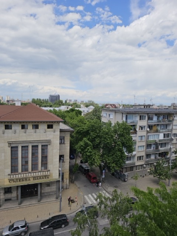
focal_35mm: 23
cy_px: 118
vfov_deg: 73.9
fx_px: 157
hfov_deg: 58.9
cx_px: 88
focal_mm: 6.3
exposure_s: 1/950
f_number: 1.7
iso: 10
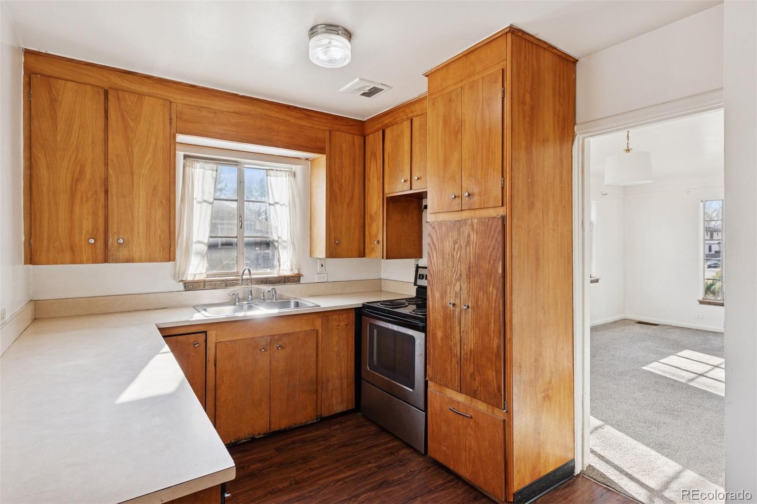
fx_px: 399
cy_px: 252
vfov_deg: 64.5
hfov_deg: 86.9
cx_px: 378
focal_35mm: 19
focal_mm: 19
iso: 400
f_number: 9
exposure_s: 1/60
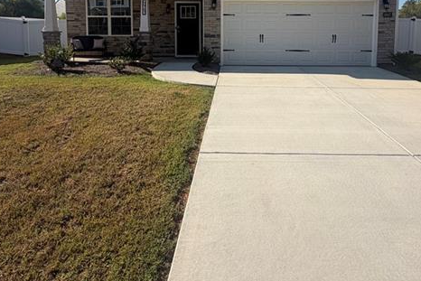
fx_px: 281
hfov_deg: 73.5
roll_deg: -0.4
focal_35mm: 24
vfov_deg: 49.5
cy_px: 49
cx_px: 232
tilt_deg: -4.2
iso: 20
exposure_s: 1/853
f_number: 2.2
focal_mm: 2.22
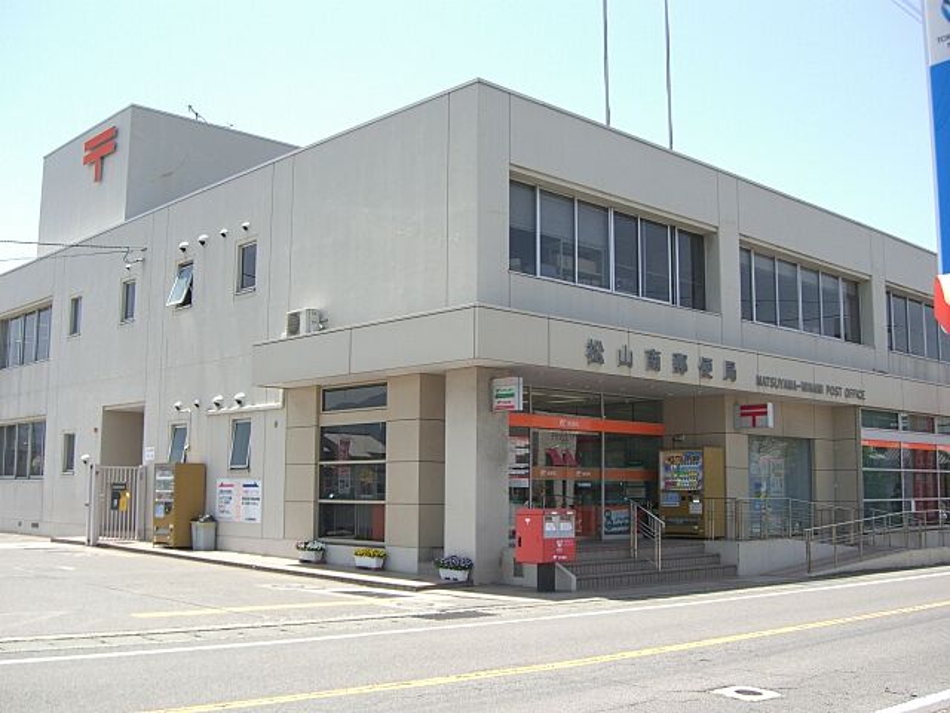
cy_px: 356
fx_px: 1043
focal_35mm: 38
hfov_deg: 49.0
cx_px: 475
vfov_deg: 37.7
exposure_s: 1/640
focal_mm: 7.9
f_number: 2.8
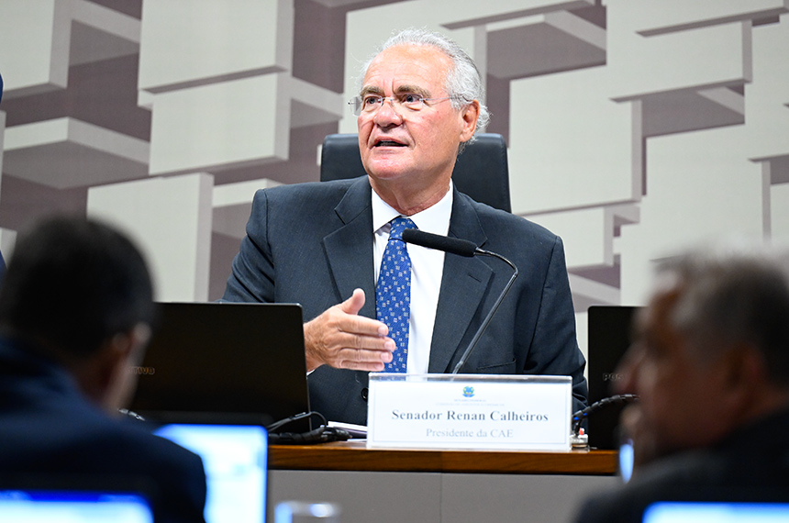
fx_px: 6563
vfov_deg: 4.6
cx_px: 394
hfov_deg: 6.9
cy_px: 262
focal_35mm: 300
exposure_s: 1/160
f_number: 2.8
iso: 2000
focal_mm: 200
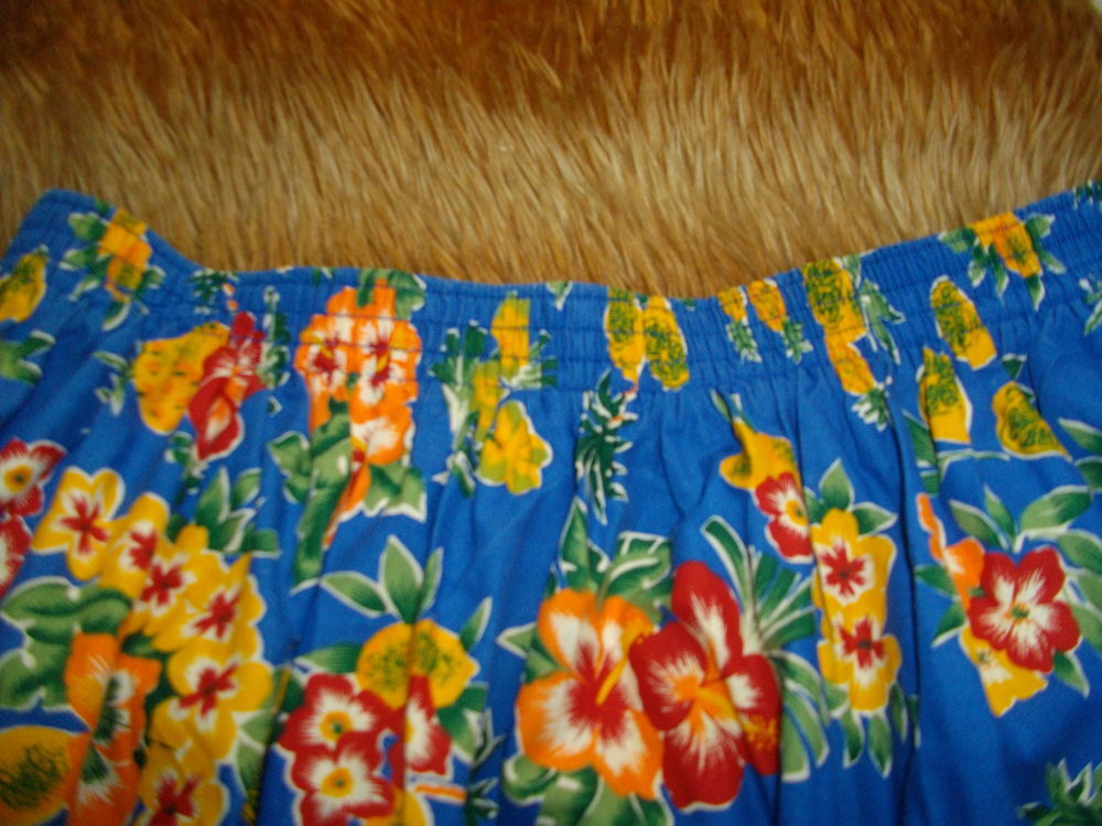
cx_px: 551
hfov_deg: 56.8
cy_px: 413
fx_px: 1019
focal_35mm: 32
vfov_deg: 44.2
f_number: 2.9
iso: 200
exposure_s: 1/50
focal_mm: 5.7
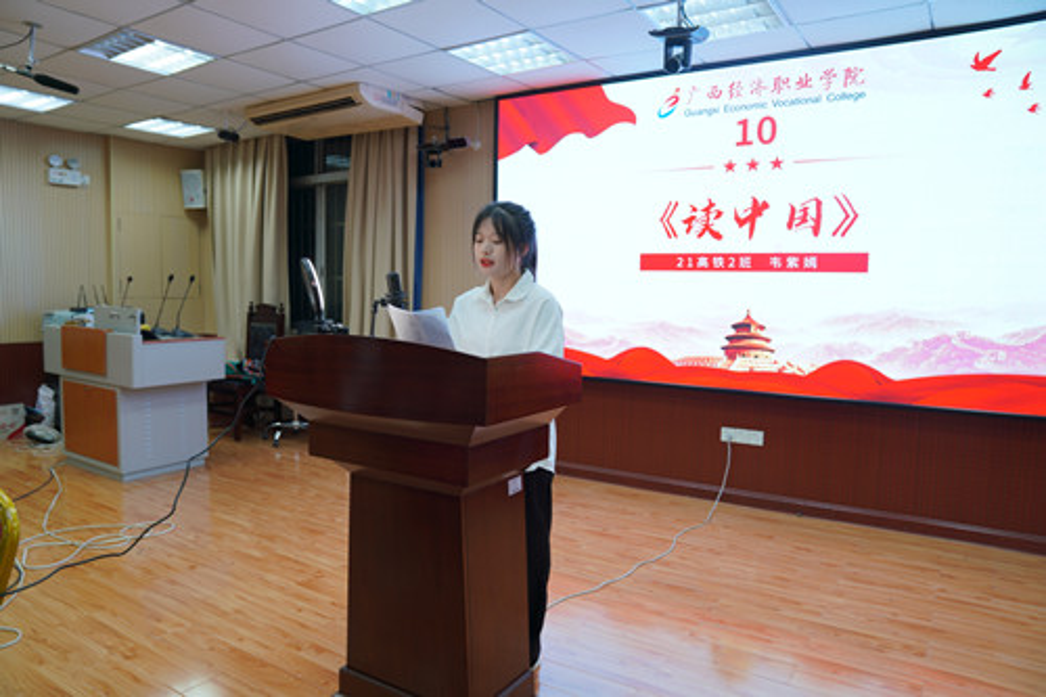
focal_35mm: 24
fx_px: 697
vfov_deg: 53.1
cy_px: 348
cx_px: 523
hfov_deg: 73.8
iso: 100
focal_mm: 24
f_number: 3.2
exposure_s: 1/40
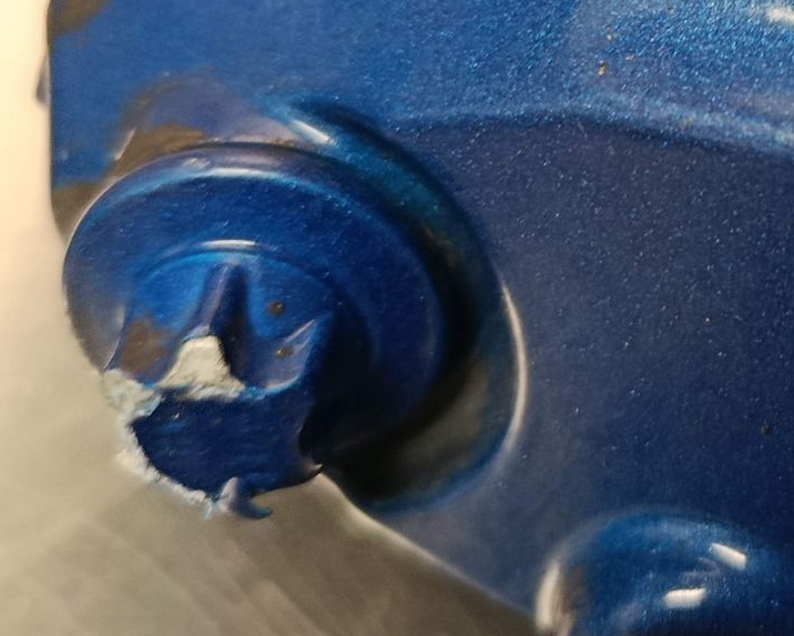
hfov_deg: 26.1
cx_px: 872
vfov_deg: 21.8
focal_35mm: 67
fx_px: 1575
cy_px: -30
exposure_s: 1/33.3
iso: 1078
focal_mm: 5.24
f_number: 1.7
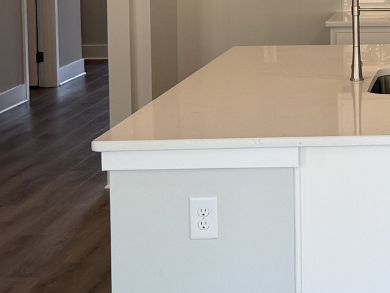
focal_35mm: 119
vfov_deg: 12.3
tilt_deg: -4.6
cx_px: 490
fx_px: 1341
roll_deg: +0.5
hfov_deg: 15.8
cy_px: -22
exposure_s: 1/120
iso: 64
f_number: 1.78
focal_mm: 6.76
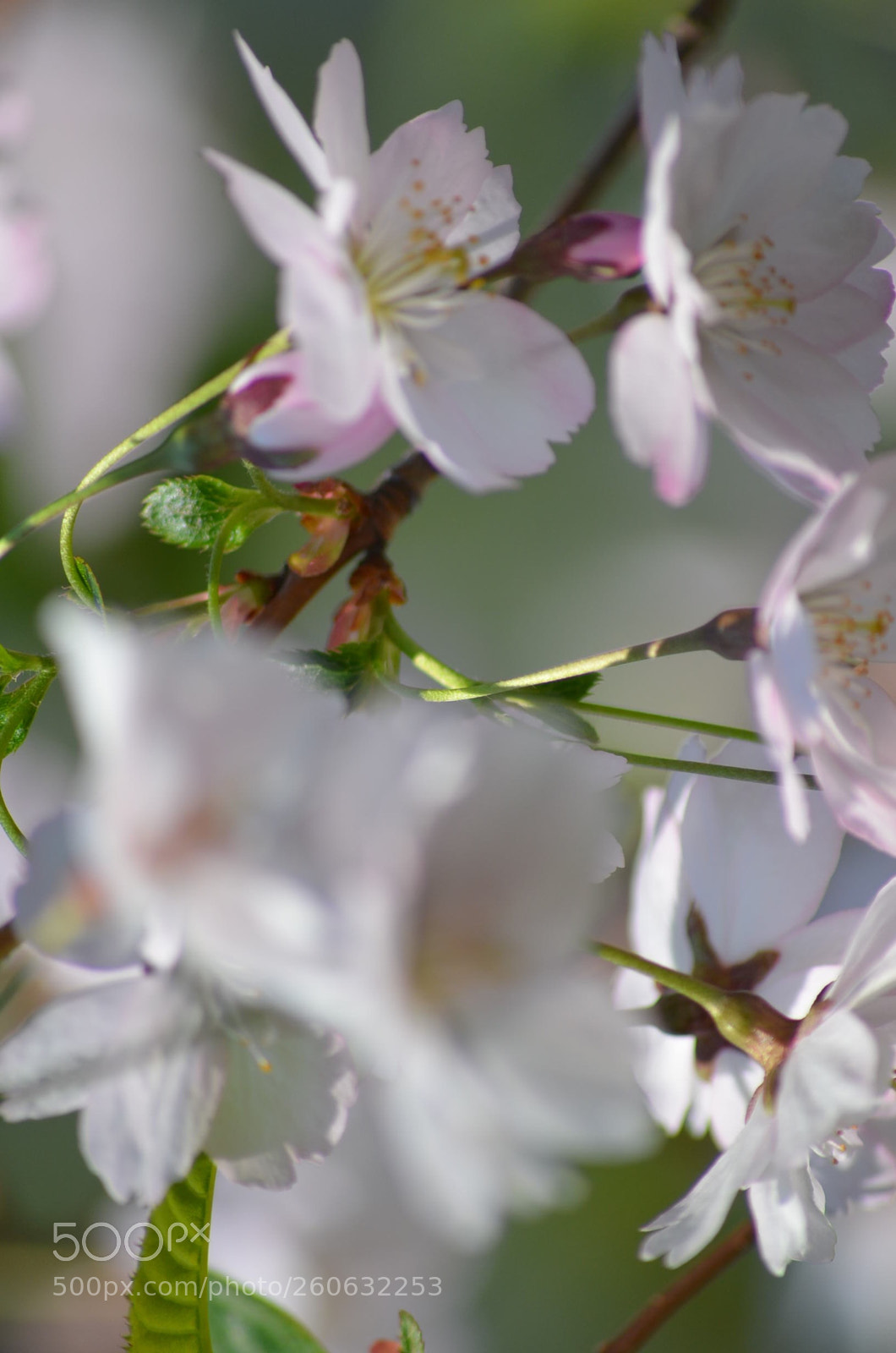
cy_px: 676
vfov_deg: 5.1
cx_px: 448
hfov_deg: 3.4
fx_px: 15185
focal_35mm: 405
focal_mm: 270
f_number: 5.6
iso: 360
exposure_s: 1/2000
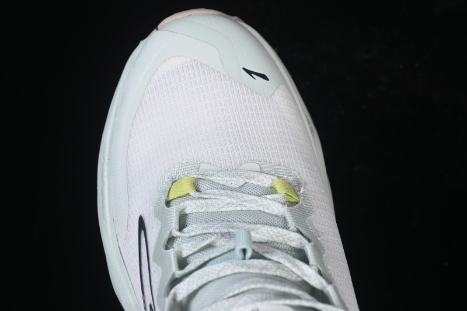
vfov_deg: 18.2
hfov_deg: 27.0
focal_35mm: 75
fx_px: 973
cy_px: 156
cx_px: 234
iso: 160
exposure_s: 1/80
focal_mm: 50
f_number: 7.1
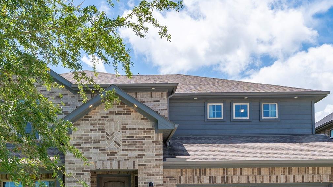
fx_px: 336
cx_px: 117
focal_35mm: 38
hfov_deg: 52.0
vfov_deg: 27.8
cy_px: 217
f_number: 11
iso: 125
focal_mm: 18
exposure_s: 1/250
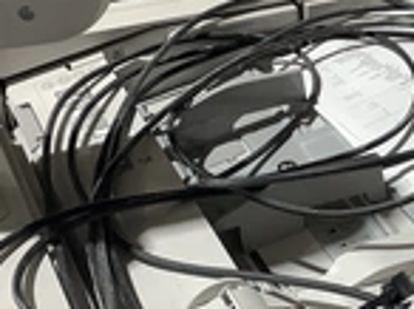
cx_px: 329
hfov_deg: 22.7
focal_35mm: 85
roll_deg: -0.8
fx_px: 1015
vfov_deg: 17.0
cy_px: 295
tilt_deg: -38.9
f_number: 2.4
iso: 100
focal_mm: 3.3
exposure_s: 1/60
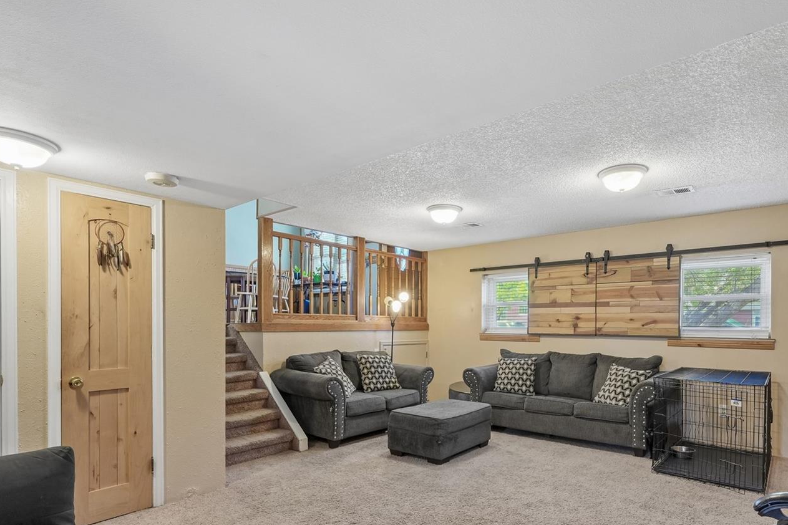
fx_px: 416
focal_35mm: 19
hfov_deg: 86.5
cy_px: 320
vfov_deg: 63.8
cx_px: 440
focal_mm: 10
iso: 800
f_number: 8
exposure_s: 1/13
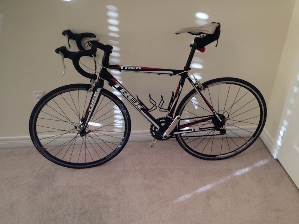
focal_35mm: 35
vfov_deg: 40.7
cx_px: 150
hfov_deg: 52.6
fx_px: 302
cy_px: 112
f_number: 2.4
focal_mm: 4.28
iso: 64
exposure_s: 1/20
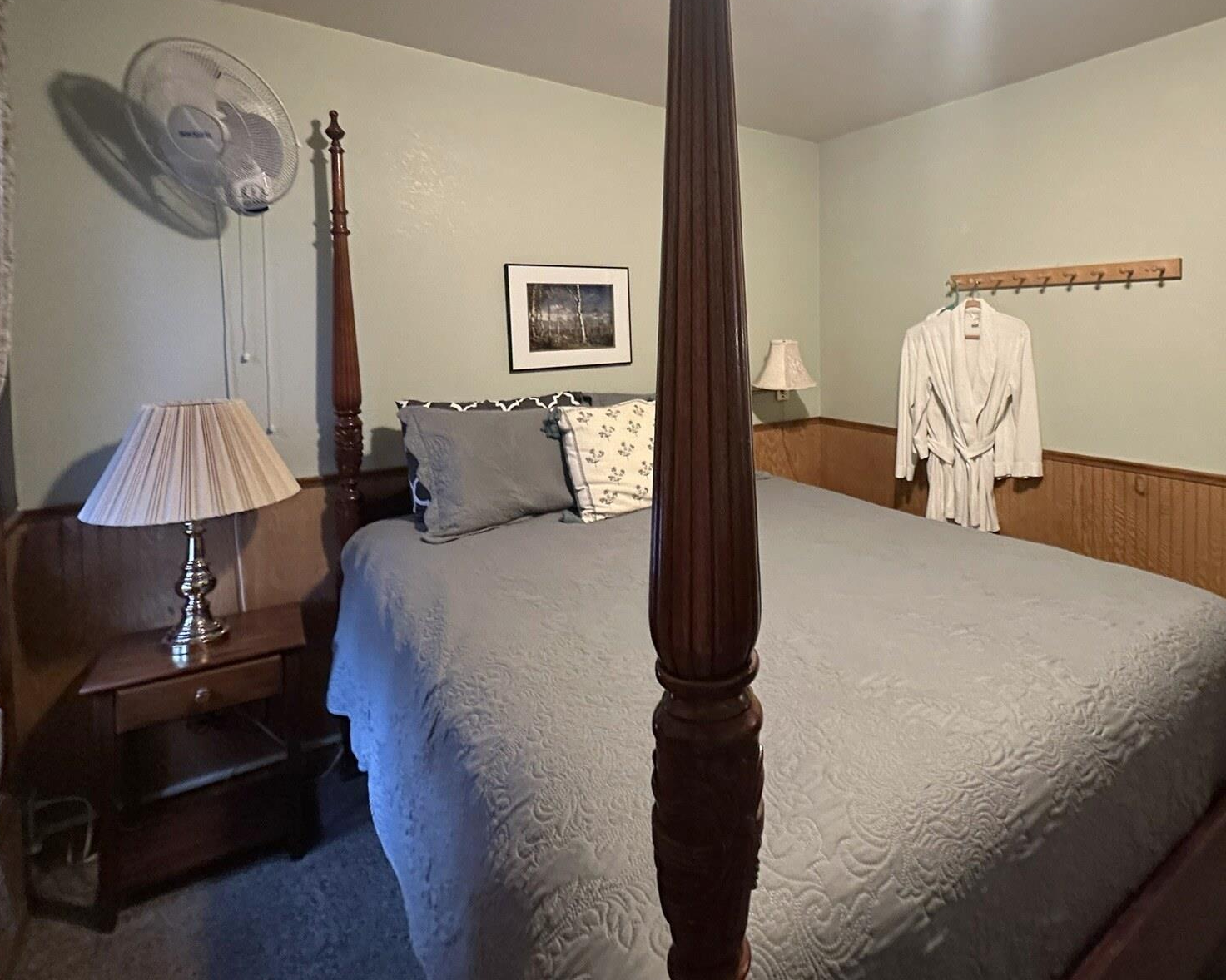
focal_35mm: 19
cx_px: 767
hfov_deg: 81.7
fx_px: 689
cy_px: 348
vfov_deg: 69.3
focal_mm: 2.22
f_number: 2.2
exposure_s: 1/60
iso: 800
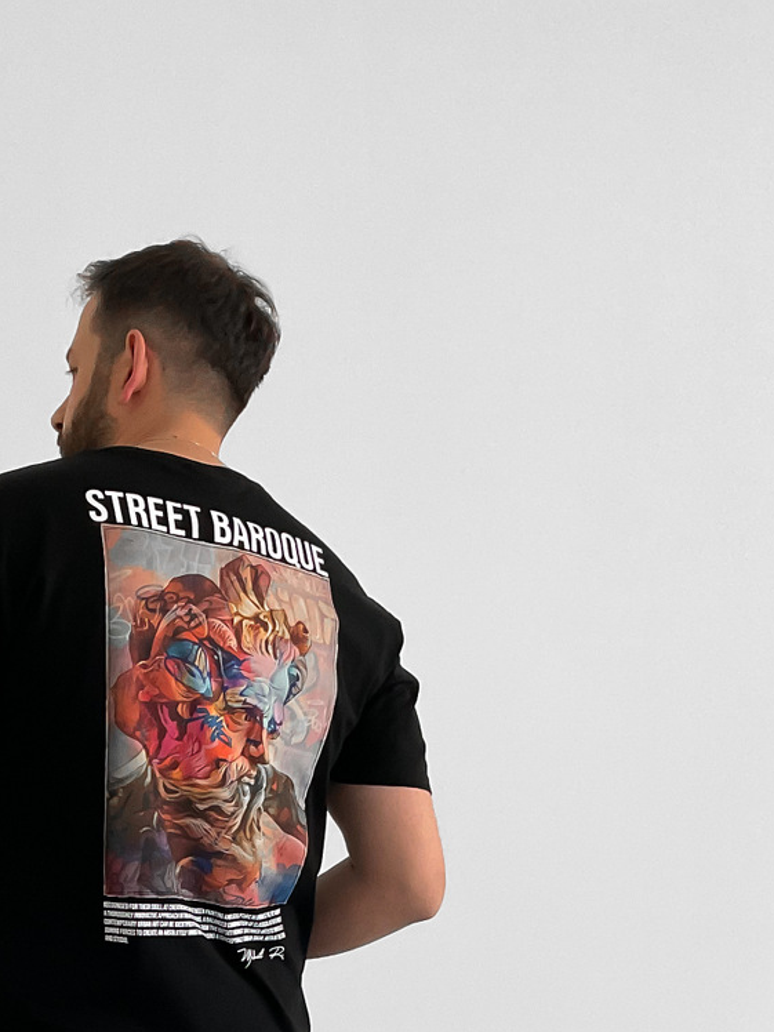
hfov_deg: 23.2
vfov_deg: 28.9
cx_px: 131
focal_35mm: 62
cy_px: 1069
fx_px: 1848
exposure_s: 1/60
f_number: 1.8
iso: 80
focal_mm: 3
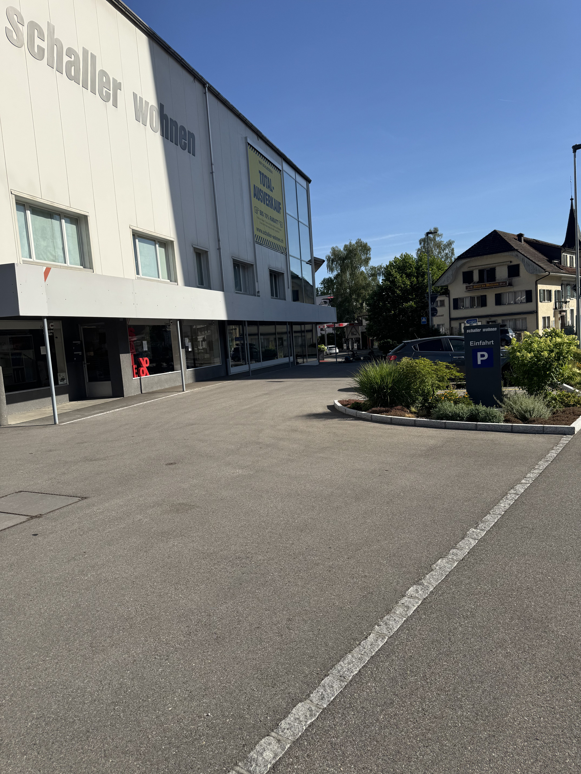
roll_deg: +4.4
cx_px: 290
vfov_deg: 71.6
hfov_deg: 56.8
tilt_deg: -4.7
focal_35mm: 24
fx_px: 537
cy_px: 387
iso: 80
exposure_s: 1/4950
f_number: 1.78
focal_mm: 6.76
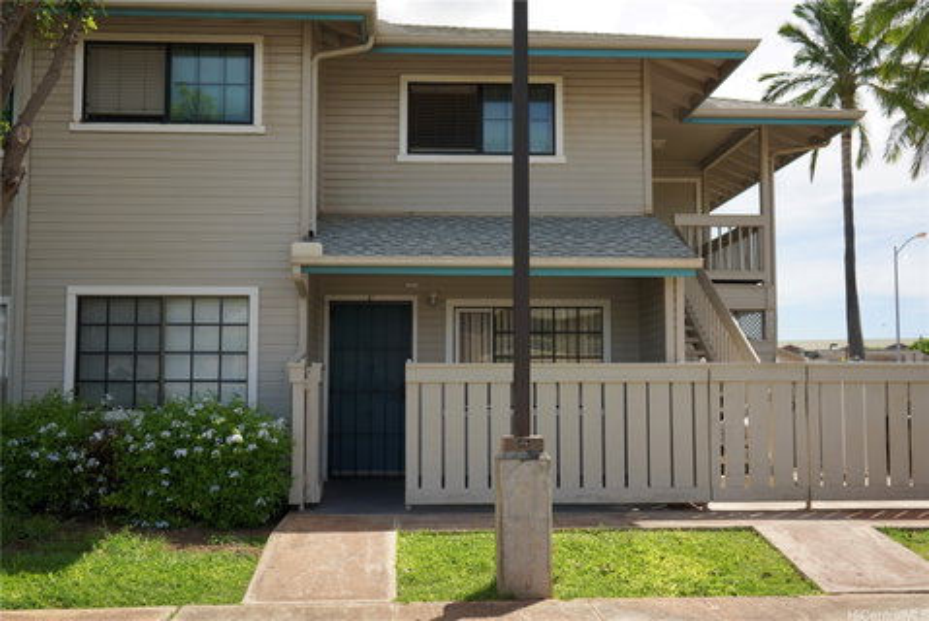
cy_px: 310
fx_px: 930
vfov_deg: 36.9
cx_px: 464
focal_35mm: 36
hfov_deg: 53.1
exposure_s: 1/1600
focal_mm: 36
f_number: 4
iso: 250
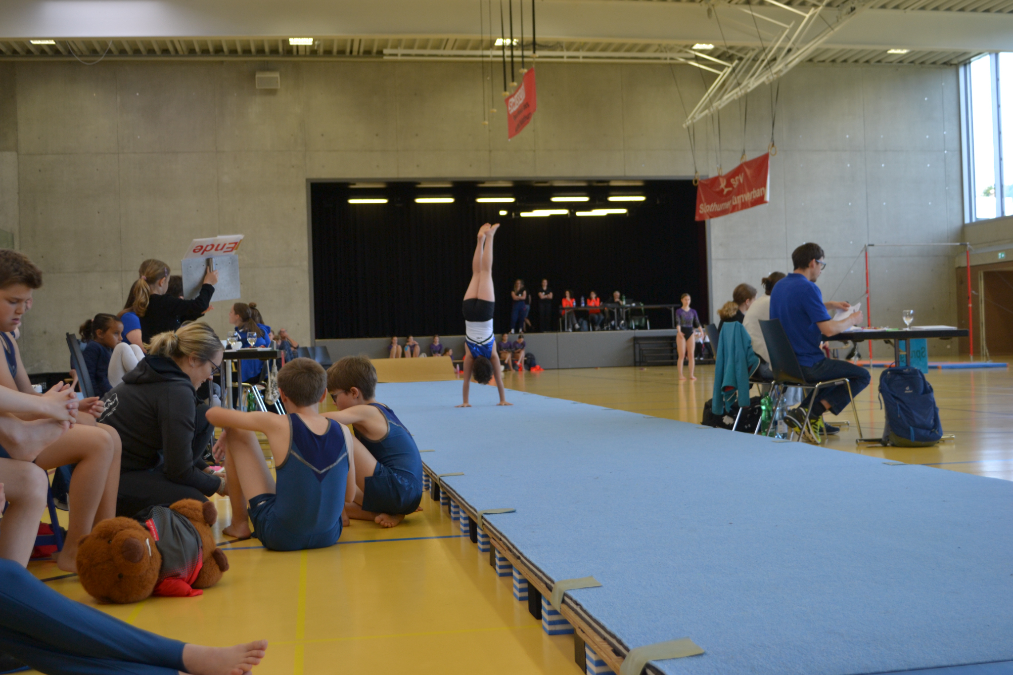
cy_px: 338
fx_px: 1097
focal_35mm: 39
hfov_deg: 49.6
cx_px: 506
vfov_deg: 34.2
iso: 360
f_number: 4.2
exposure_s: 1/125
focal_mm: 26
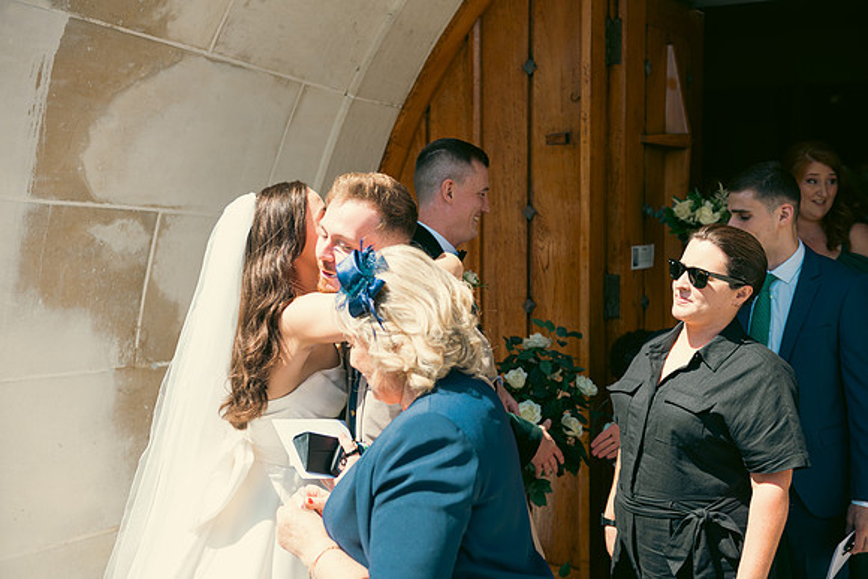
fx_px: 1085
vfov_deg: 29.9
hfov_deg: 43.6
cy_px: 290
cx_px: 434
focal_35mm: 45
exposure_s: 1/500
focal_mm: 45
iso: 100
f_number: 3.5
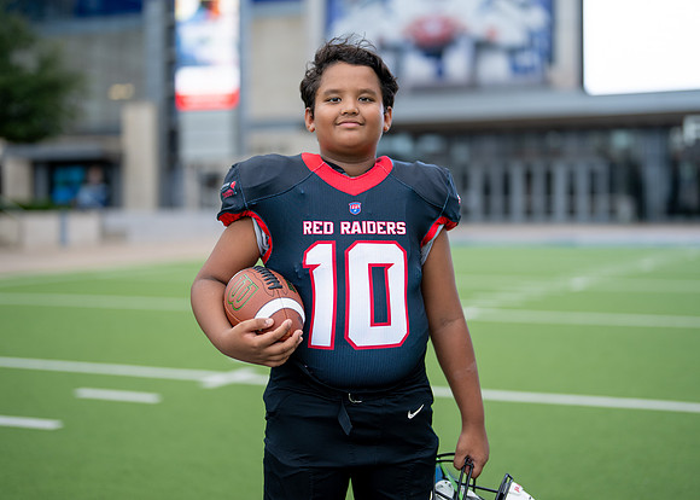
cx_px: 371
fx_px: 1189
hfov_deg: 32.8
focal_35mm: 60
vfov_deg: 23.7
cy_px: 220
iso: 100
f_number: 1.2
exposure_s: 1/1000
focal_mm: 50
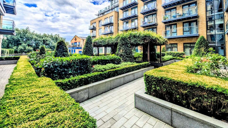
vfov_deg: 72.9
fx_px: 85
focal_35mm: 14
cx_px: 113
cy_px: 47
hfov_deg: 106.8
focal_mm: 2.23
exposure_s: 1/4762
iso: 43
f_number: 1.95
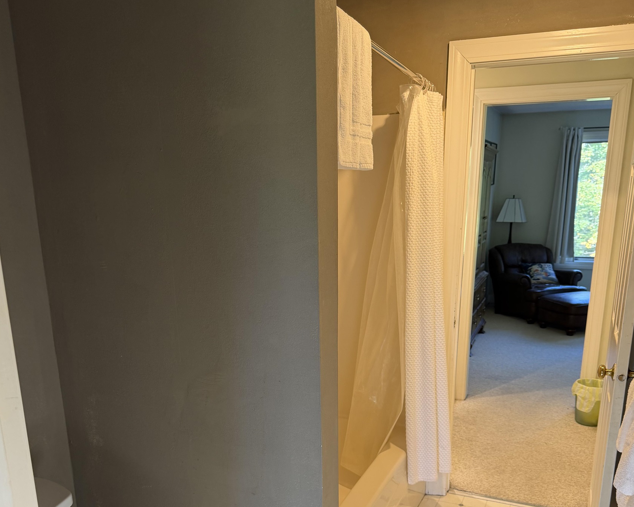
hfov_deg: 55.7
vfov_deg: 44.5
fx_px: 600
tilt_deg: -15.7
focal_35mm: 32
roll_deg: +0.9
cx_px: 314
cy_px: 369
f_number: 1.78
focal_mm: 6.76
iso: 125
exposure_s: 1/60
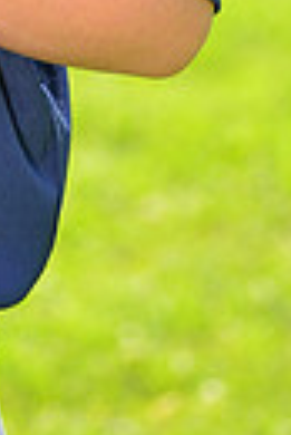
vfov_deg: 3.2
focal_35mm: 648
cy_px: -378
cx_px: -283
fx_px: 7836
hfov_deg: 2.1
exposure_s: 1/250
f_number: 5
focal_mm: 145
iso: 100
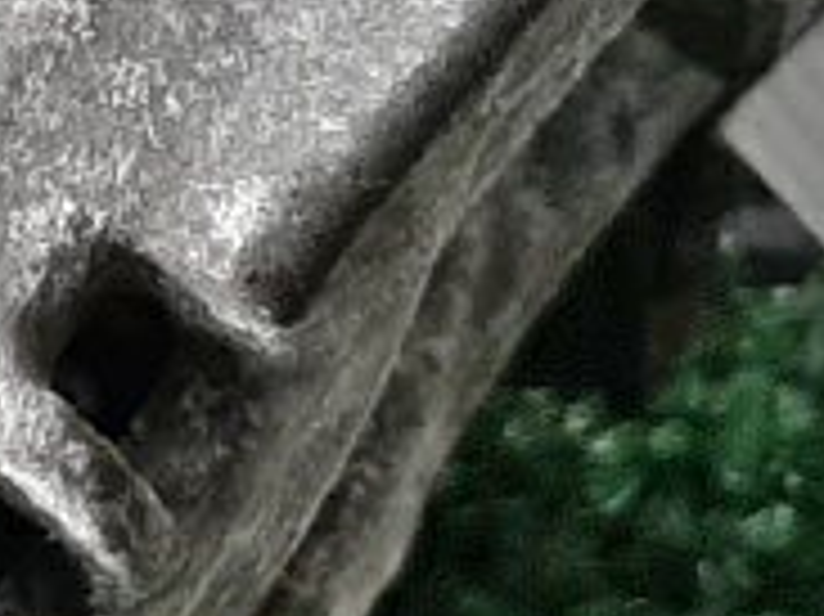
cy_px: -202
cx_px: -500
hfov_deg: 9.3
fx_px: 4877
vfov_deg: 7.2
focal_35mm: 205
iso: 142
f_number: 1.7
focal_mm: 3.93
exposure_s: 1/50
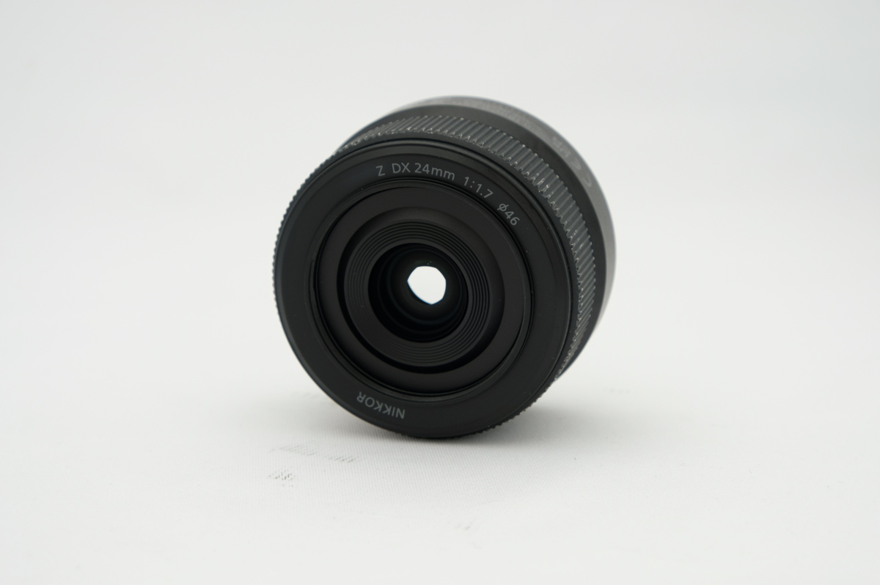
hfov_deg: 29.3
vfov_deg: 19.7
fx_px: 1685
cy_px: 292
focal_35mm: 69
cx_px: 440
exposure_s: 1/125
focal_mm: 46.3
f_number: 8
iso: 200
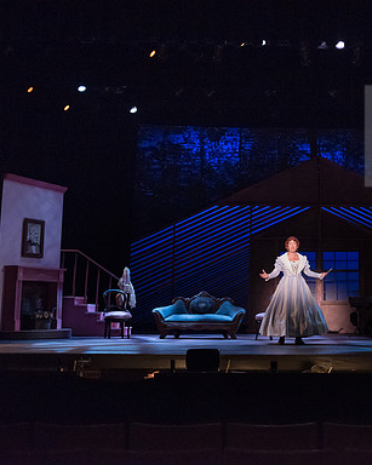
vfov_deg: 36.7
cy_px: 232
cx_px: 328
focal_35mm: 51
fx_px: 702
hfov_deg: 28.6
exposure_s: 1/125
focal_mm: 36
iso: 4000
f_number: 2.8
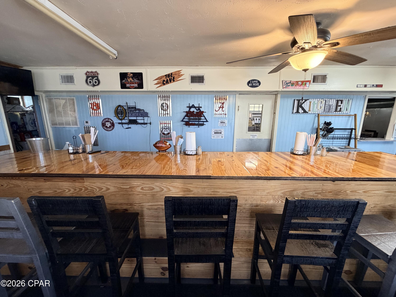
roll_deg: -0.5
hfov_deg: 102.1
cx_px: 198
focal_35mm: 14
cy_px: 148
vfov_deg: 85.7
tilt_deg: -10.8
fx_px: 160
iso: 400
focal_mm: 2.22
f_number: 2.2
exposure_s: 1/60
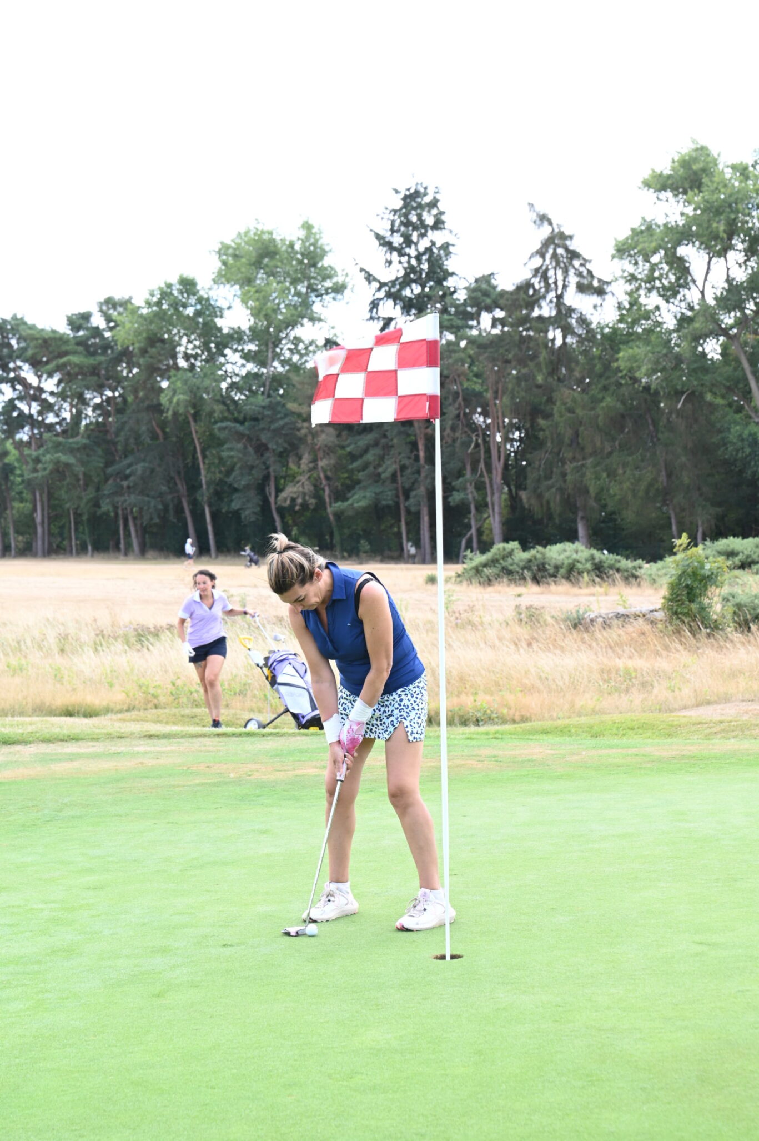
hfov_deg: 19.4
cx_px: 380
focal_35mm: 70
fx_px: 2216
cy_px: 570
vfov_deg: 28.9
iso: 200
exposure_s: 1/100
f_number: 8
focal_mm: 70
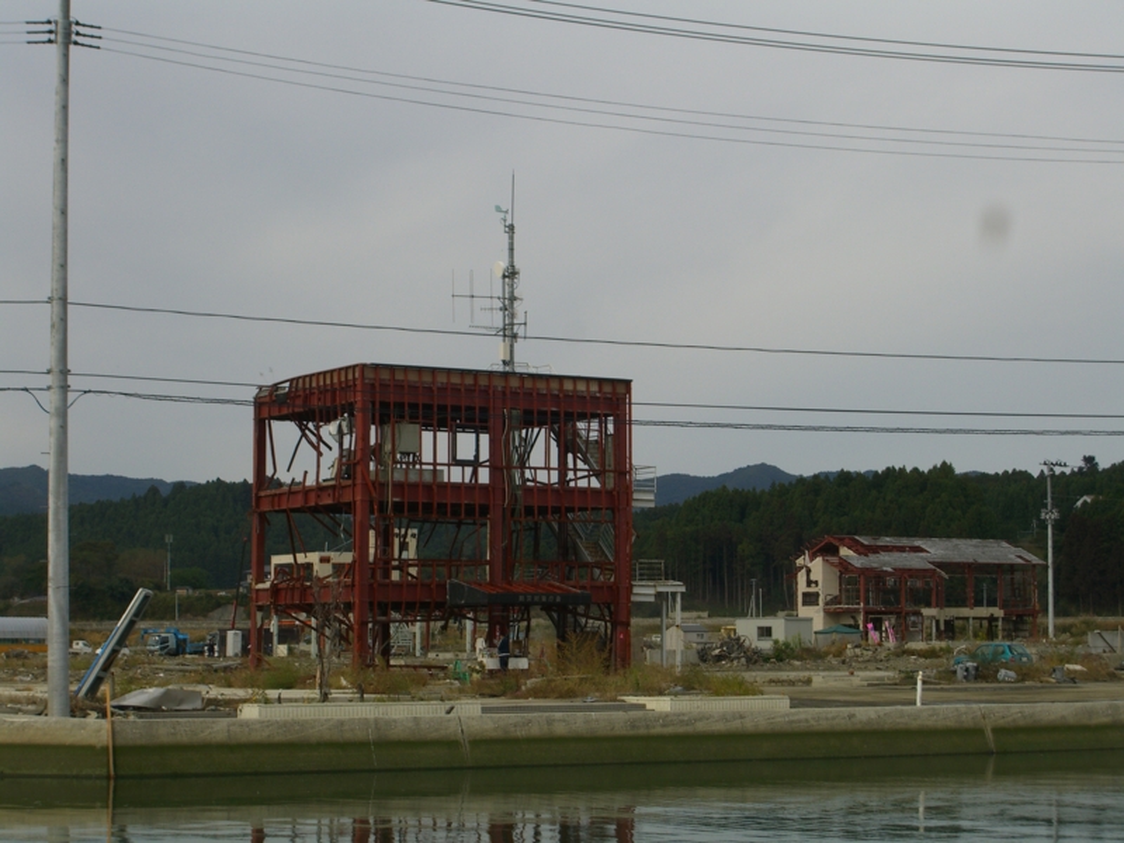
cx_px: 562
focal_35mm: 80
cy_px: 422
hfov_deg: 24.4
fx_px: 2598
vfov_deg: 18.4
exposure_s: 1/500
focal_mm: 16.6
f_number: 6
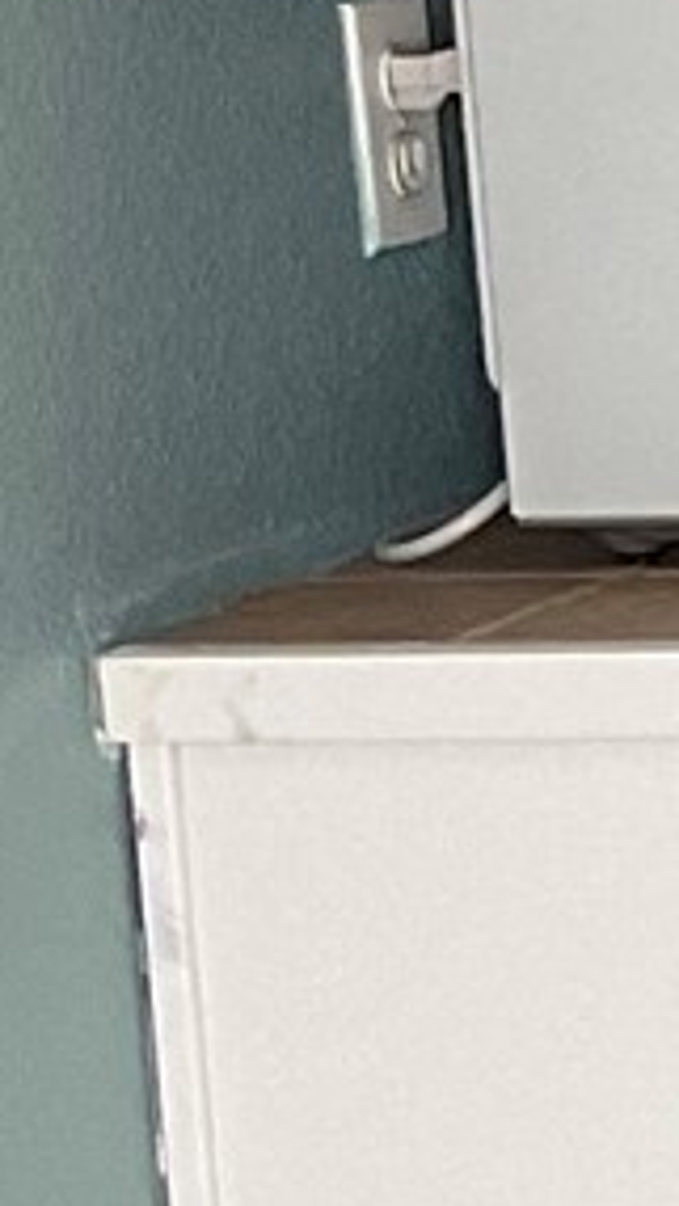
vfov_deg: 9.5
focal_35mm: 226
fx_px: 7229
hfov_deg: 4.4
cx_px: 3749
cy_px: 611
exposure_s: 1/120
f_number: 1.8
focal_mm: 3
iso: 64
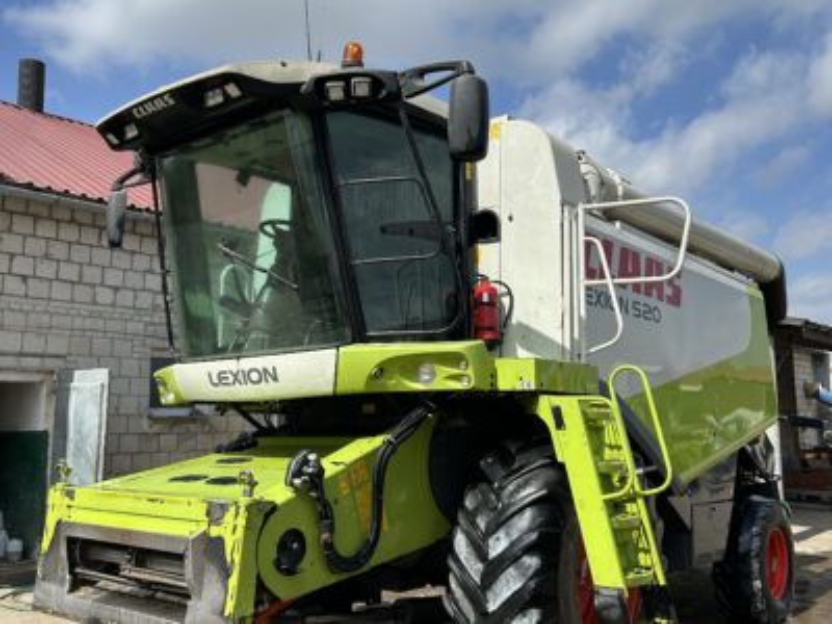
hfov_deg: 67.3
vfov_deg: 53.1
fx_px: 625
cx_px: 416
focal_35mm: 26
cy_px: 312
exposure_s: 1/5882
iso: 50
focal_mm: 5.7
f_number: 1.5
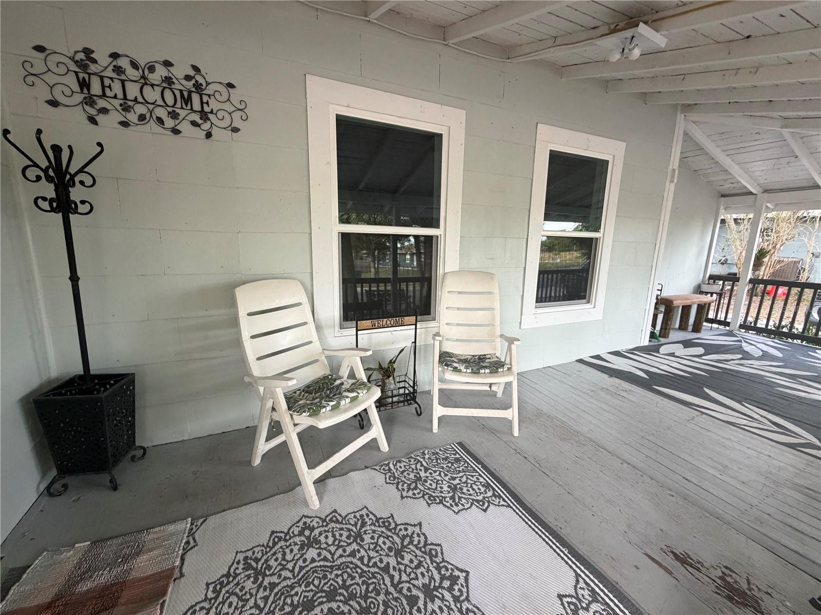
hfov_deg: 102.1
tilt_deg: -11.0
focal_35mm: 14
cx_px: 410
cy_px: 308
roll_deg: -0.7
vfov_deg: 85.7
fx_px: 332
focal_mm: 2.22
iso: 320
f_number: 2.2
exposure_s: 1/119
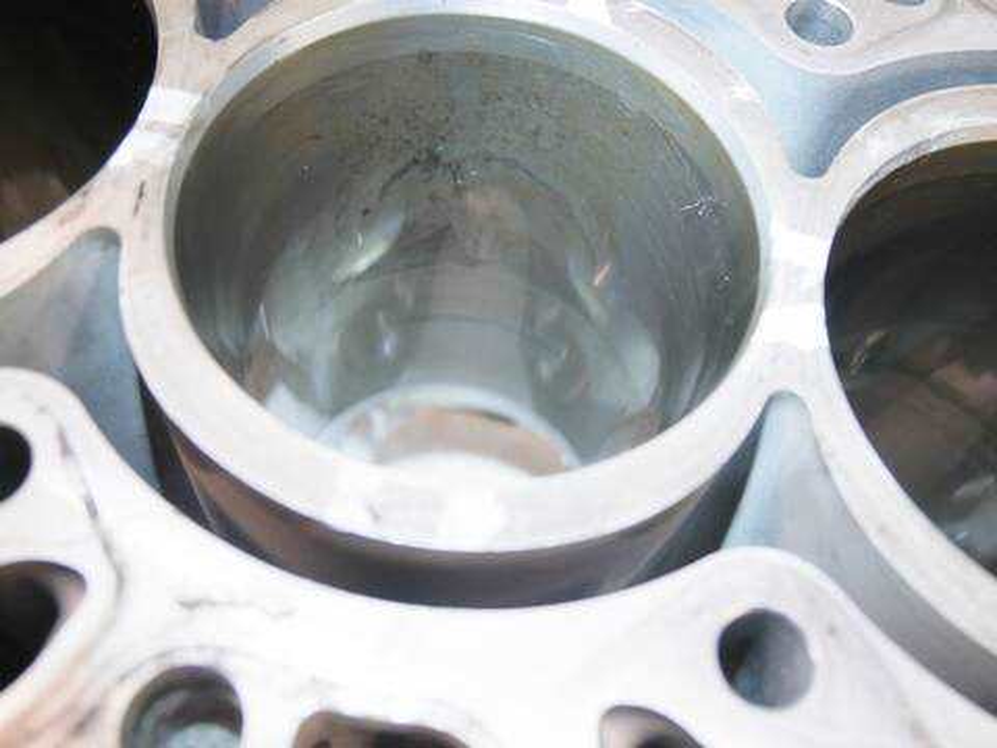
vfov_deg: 44.2
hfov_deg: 56.8
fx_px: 922
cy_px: 374
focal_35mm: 32
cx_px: 498
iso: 320
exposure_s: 1/60
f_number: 4
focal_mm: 16
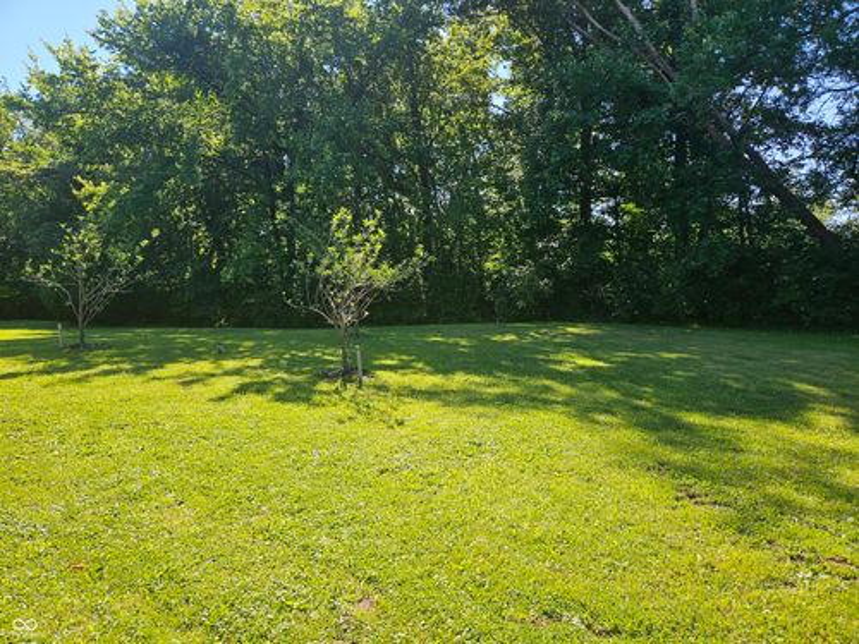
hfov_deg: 73.9
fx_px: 571
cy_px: 322
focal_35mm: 23
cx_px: 430
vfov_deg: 58.9
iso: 25
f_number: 1.8
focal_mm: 5.4
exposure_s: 1/650
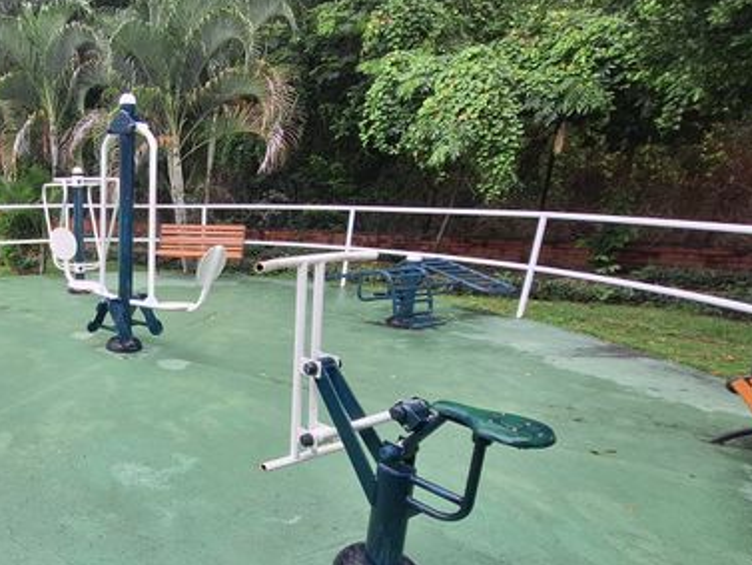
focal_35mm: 23
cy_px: 331
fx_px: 500
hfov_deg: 63.9
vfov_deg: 58.6
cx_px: 101
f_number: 2.2
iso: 64
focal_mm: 1.74
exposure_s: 1/120
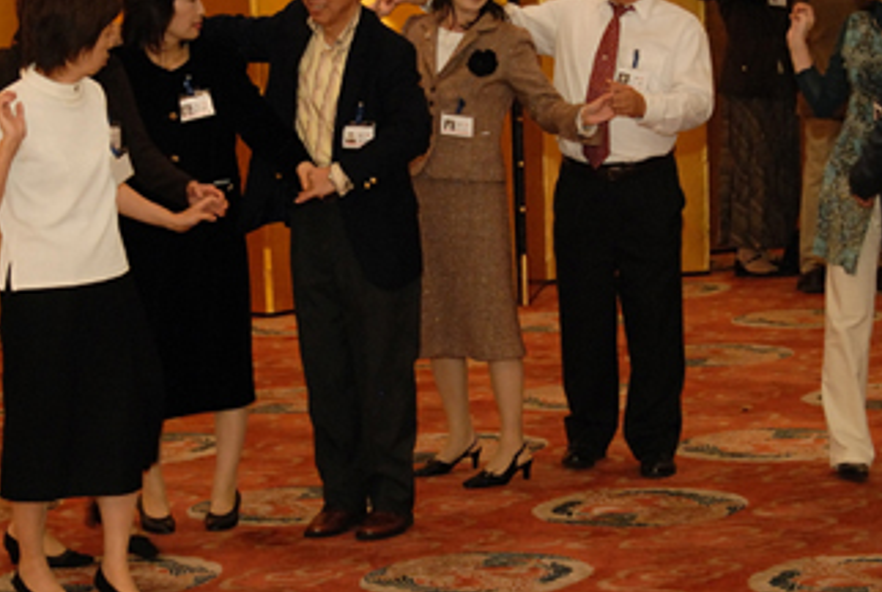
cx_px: 446
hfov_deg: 14.3
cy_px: 347
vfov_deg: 9.6
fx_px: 3510
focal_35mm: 143
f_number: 4.5
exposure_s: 1/60
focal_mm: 48
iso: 800
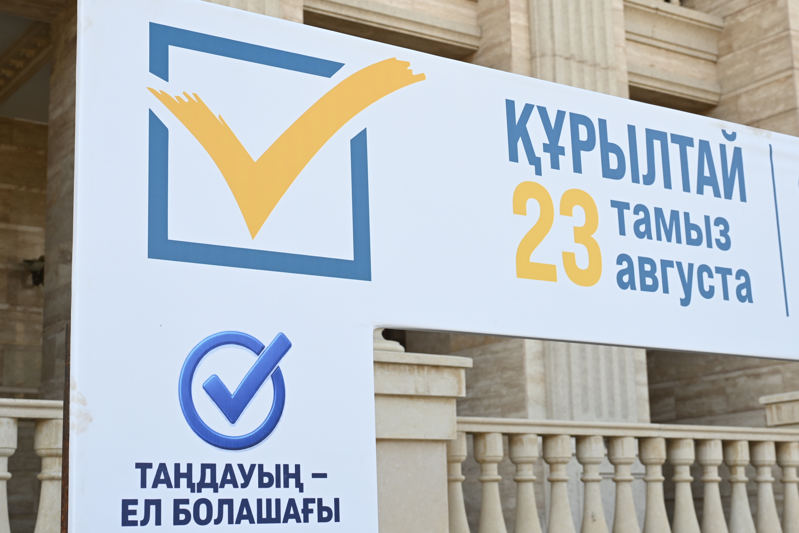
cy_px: 266
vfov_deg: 23.8
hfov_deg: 35.1
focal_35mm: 57
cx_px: 400
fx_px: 1265
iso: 200
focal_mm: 38
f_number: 5.6
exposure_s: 1/250
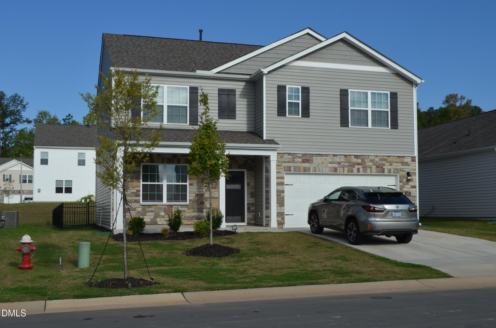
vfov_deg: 29.7
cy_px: 164
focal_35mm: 45
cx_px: 248
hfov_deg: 43.7
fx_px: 619
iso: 400
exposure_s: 1/640
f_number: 13
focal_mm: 30
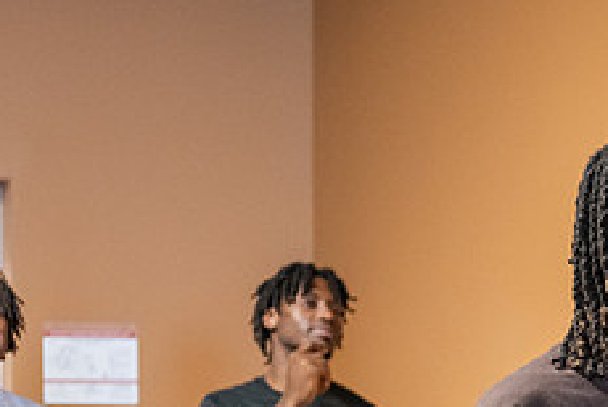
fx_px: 2046
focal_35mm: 121
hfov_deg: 16.6
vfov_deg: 11.2
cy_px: 437
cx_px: 584
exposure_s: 1/125
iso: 4000
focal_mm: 48
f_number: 2.8
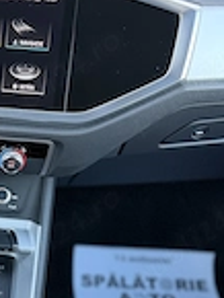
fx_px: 569
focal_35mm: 66
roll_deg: -4.5
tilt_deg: -44.4
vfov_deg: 28.2
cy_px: 273
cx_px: -18
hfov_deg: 21.2
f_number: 1.78
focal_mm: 6.76
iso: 500
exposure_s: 1/49
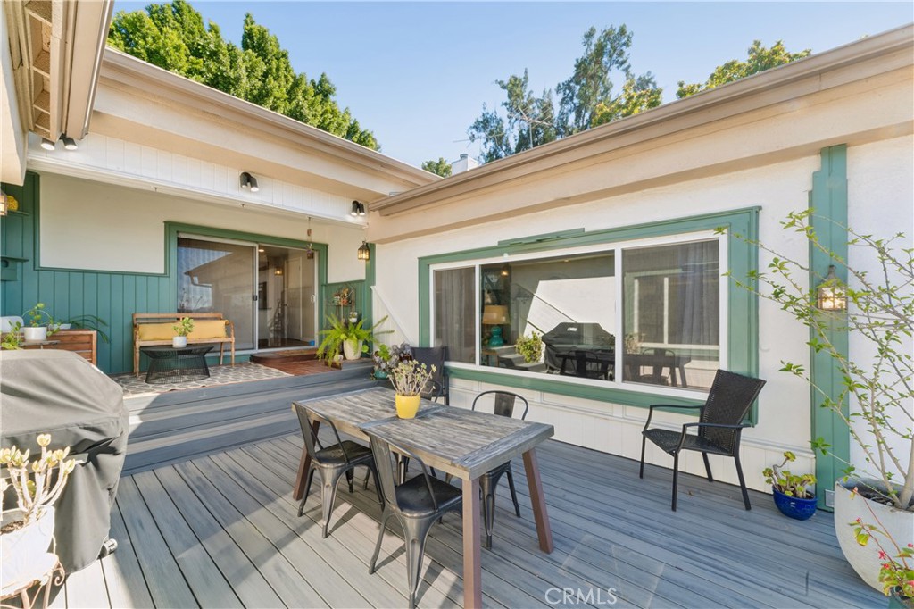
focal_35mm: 14
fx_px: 355
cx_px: 457
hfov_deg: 104.3
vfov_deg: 81.2
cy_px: 304
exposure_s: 1/1.67
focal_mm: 14
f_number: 22
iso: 100
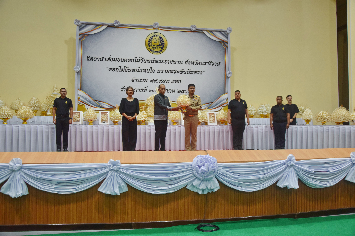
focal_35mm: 32
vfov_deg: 41.7
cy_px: 118
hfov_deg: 59.5
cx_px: 178
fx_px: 311
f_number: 3.8
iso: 640
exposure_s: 1/125
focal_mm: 21
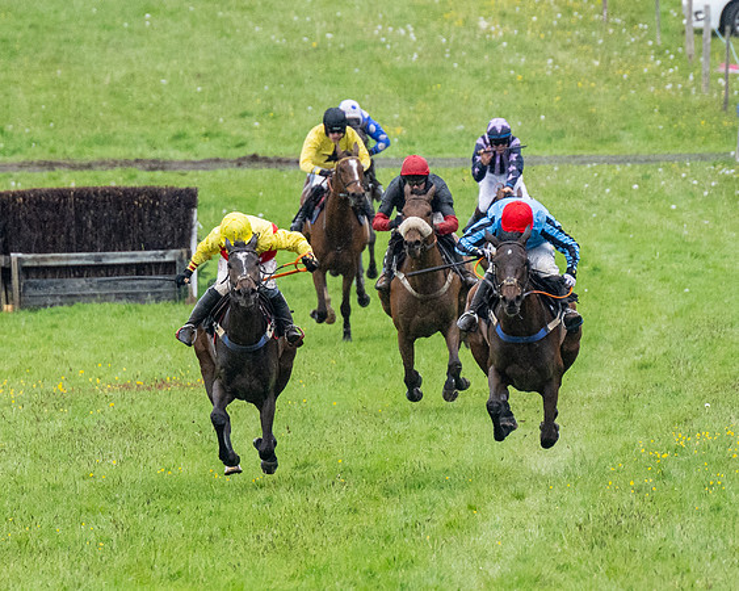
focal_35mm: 852
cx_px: 304
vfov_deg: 1.8
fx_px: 18637
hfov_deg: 2.3
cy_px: 326
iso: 1000
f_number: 4
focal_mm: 270
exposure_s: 1/1250
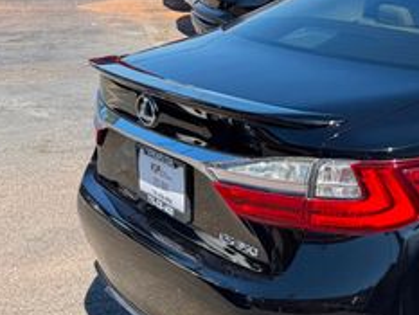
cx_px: 538
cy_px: 157
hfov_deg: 25.5
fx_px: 799
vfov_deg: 22.3
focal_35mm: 66
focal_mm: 6.76
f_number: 1.78
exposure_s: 1/1949
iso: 80
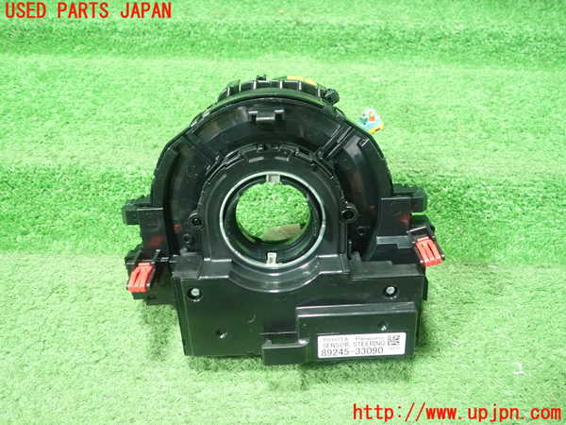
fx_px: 491
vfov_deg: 46.8
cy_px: 212
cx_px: 283
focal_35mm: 30
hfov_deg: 60.0
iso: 800
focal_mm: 5.5
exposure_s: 1/60
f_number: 2.3
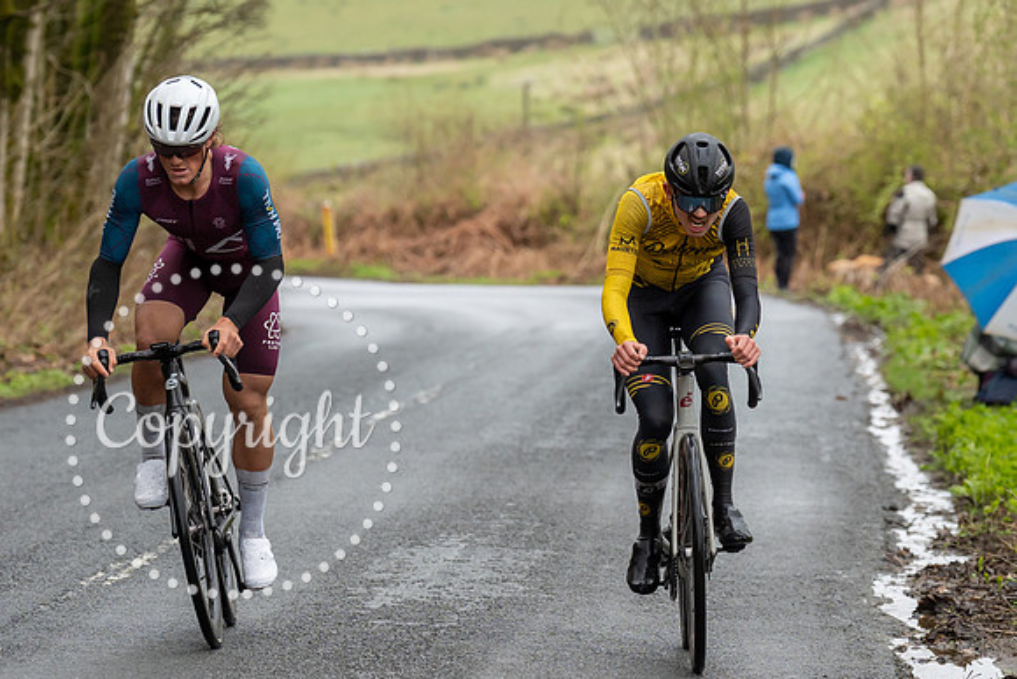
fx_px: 6418
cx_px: 717
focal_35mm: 227
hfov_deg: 9.1
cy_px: 279
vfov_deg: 6.1
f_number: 3.5
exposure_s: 1/1000
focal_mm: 119
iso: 800
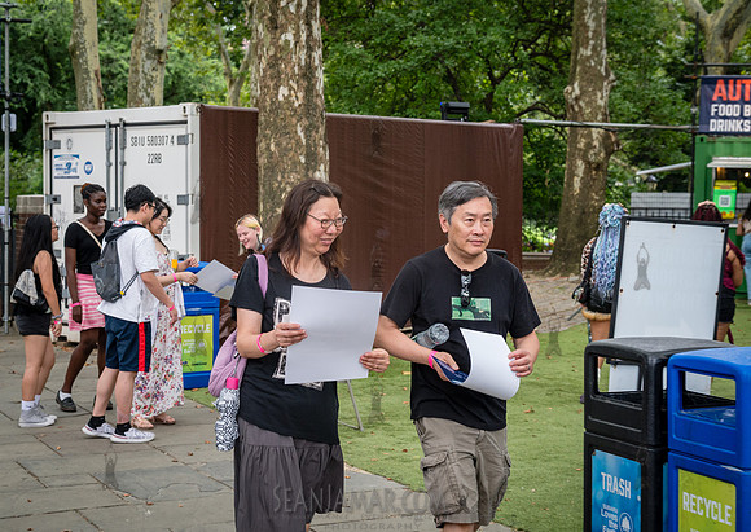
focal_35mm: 63
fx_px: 1332
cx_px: 330
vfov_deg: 22.6
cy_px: 252
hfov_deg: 31.5
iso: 1250
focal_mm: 54
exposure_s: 1/160
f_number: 4.5
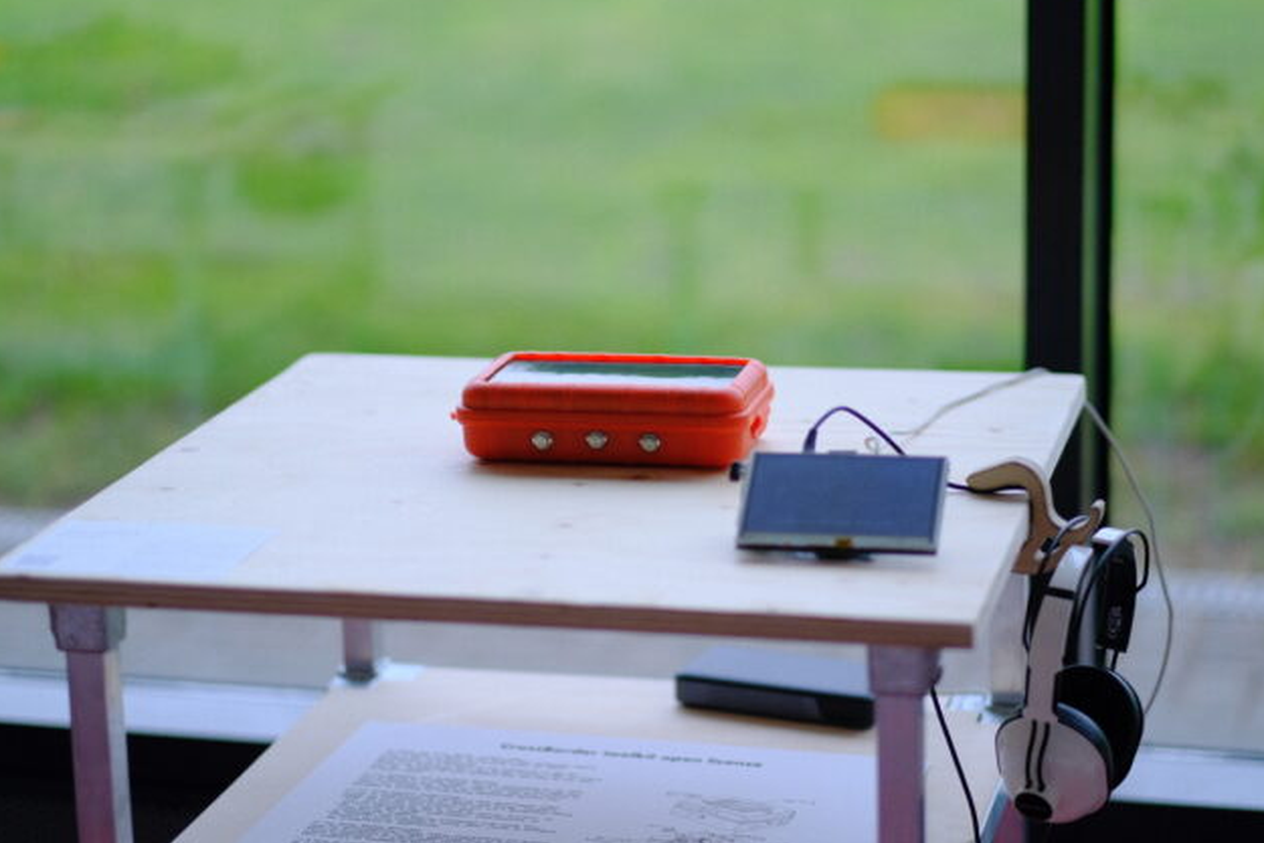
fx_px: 3090
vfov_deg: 15.5
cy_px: 428
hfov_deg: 23.1
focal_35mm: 88
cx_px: 652
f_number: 1.2
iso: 800
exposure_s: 1/2200
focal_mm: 56
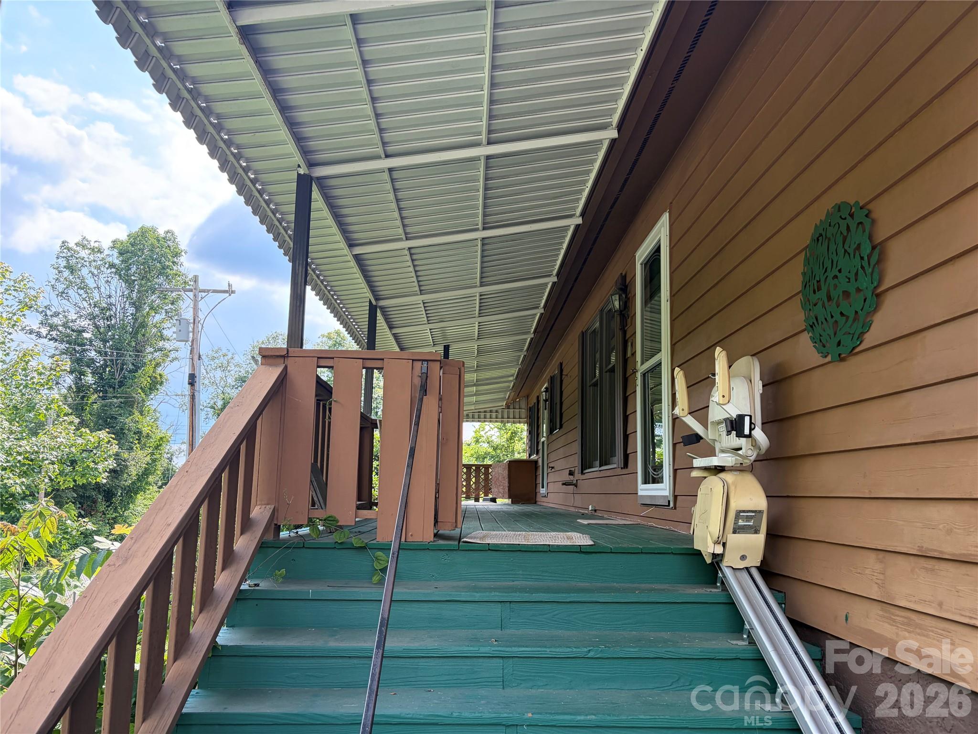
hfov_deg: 67.3
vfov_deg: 53.1
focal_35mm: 26
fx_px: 735
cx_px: 489
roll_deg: -0.8
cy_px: 367
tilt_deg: +10.7
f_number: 1.6
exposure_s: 1/607
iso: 64
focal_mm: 5.96
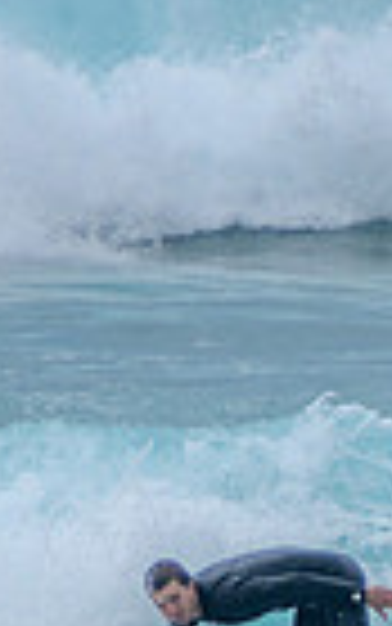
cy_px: 795
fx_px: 40076
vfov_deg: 0.9
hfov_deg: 0.6
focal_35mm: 2347
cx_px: 451
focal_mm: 400
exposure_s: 1/2000
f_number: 5.6
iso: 160
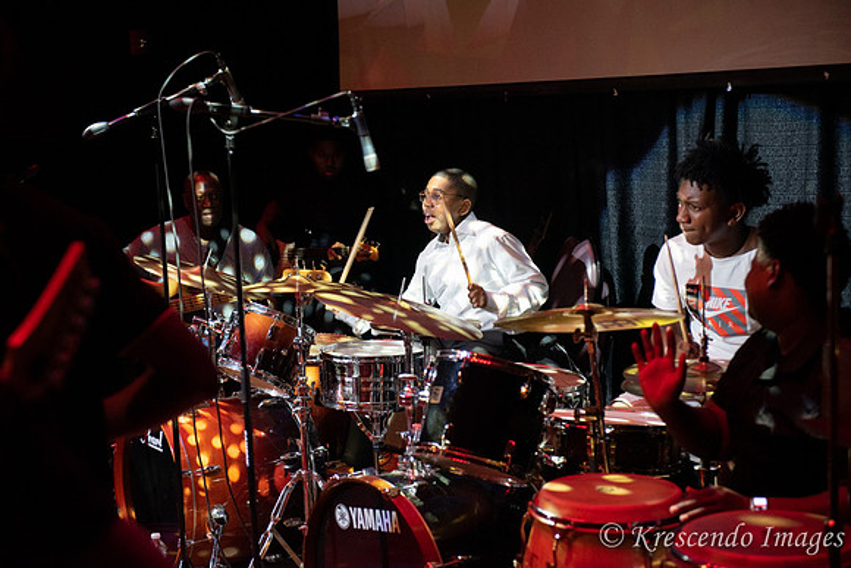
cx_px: 426
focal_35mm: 66
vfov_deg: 20.6
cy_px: 284
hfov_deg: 30.5
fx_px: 1560
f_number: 4
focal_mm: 66
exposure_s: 1/200
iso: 3200
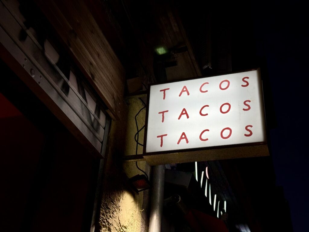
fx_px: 428
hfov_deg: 39.7
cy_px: 116
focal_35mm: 48
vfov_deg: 30.3
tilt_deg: +33.3
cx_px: 154
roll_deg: -4.0
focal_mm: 6.76
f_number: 1.78
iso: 64
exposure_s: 1/315
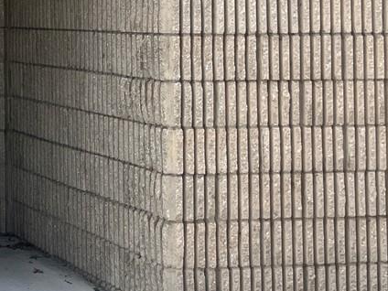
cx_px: -220
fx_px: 1098
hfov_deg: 17.6
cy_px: -25
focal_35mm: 98
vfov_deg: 14.7
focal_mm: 5.1
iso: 50
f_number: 1.6
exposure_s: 1/1477
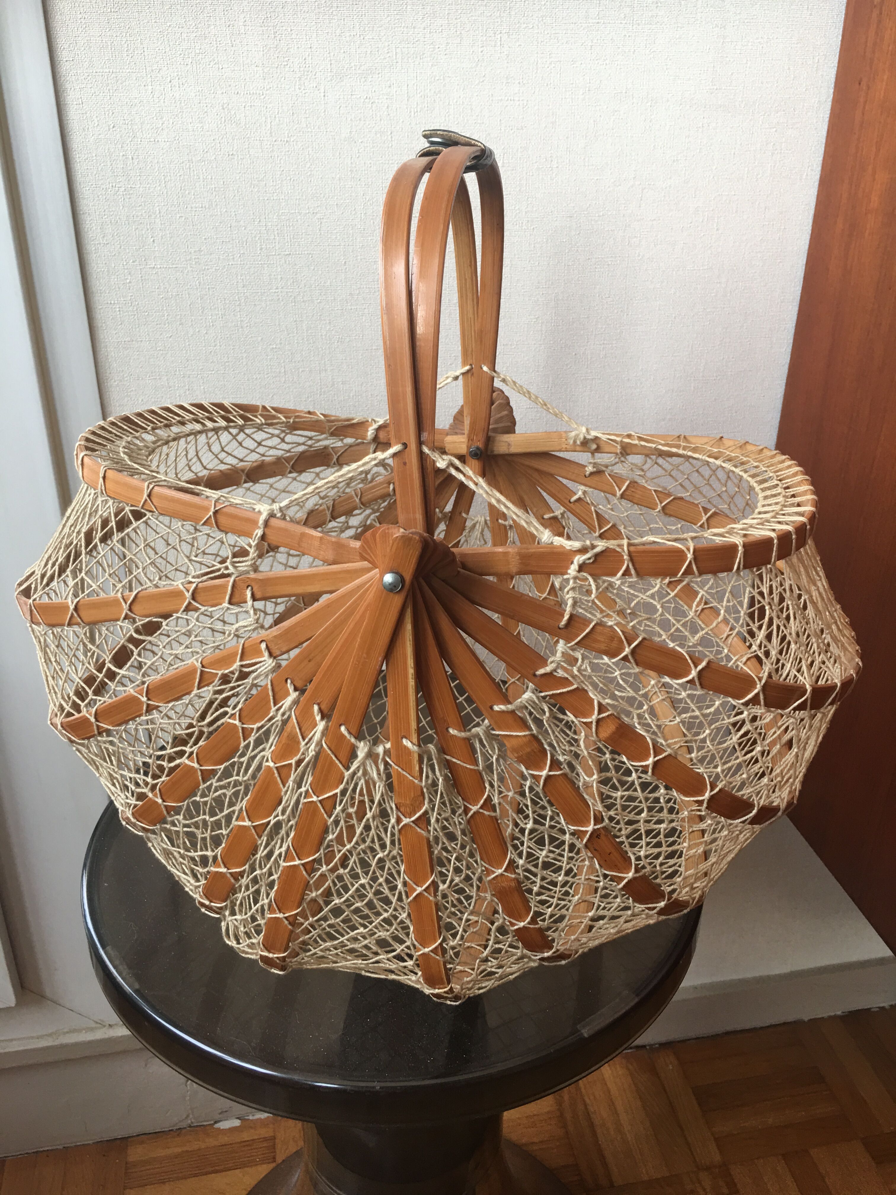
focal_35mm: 29
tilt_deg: -26.1
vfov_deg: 61.7
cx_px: 448
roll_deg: -1.4
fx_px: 1001
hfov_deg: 48.2
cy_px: 598
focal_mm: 4.15
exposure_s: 1/33
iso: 25
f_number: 2.2
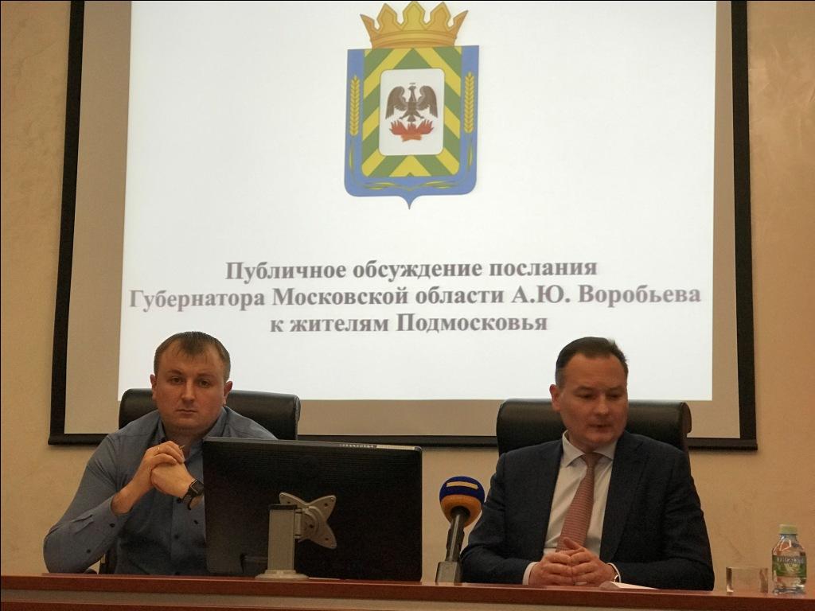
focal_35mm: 57
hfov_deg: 33.8
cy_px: 306
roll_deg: -0.9
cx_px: 408
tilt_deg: +7.9
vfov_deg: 25.7
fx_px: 1342
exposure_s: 1/60
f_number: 2.8
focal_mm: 6.6
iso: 100
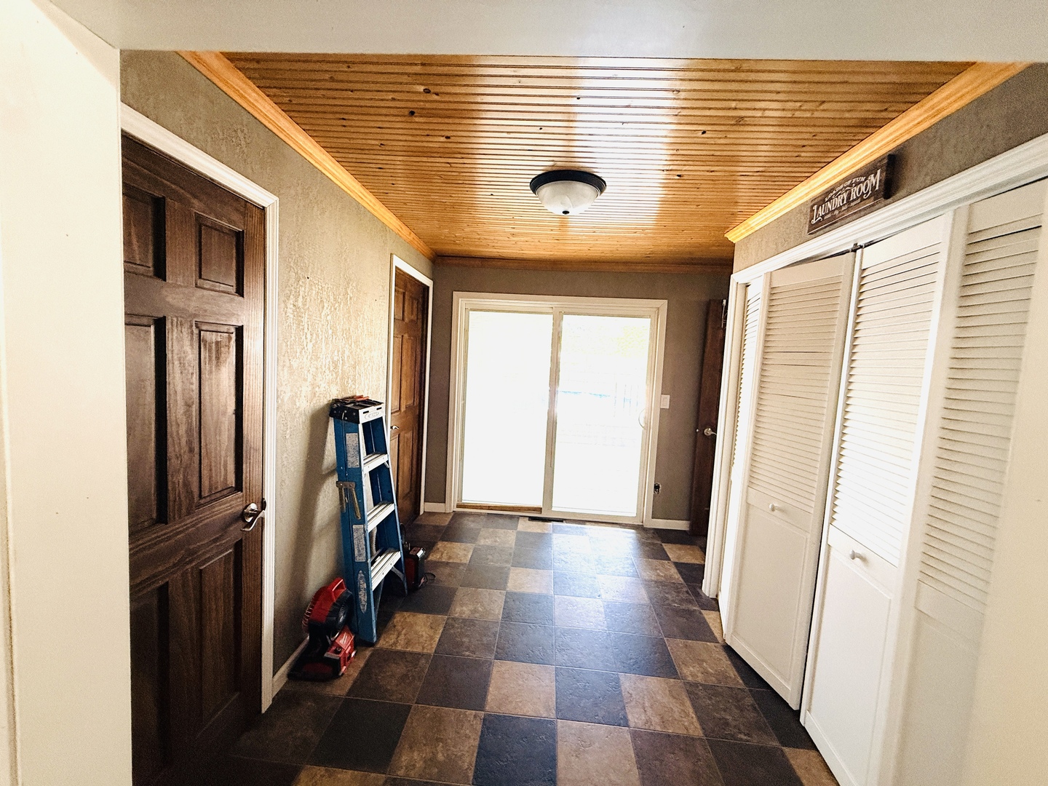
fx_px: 424
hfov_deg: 102.1
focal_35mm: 14
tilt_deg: -2.2
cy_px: 393
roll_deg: -3.3
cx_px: 524
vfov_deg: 85.7
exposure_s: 1/99
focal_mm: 2.22
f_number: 2.2
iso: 200
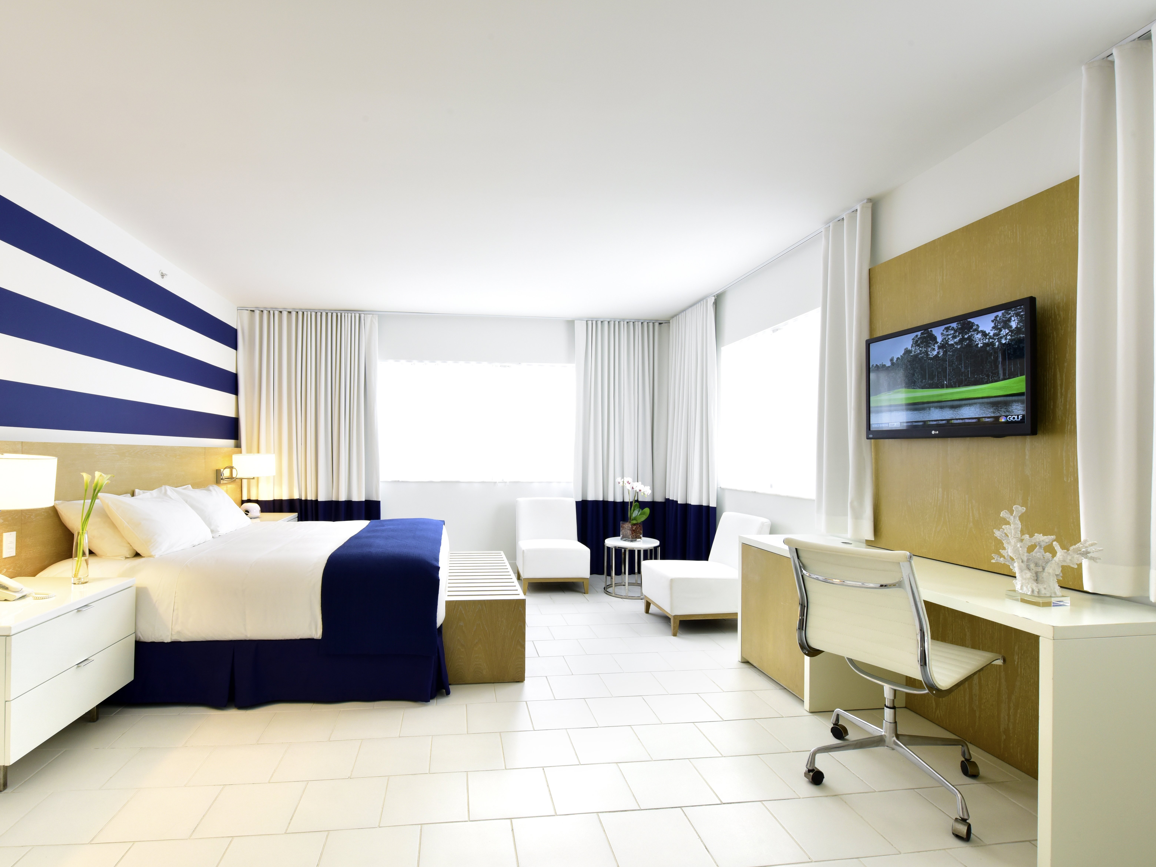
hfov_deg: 90.7
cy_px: 454
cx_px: 512
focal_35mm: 17
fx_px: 568
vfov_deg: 74.7
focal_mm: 15
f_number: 14
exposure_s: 1/4
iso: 640
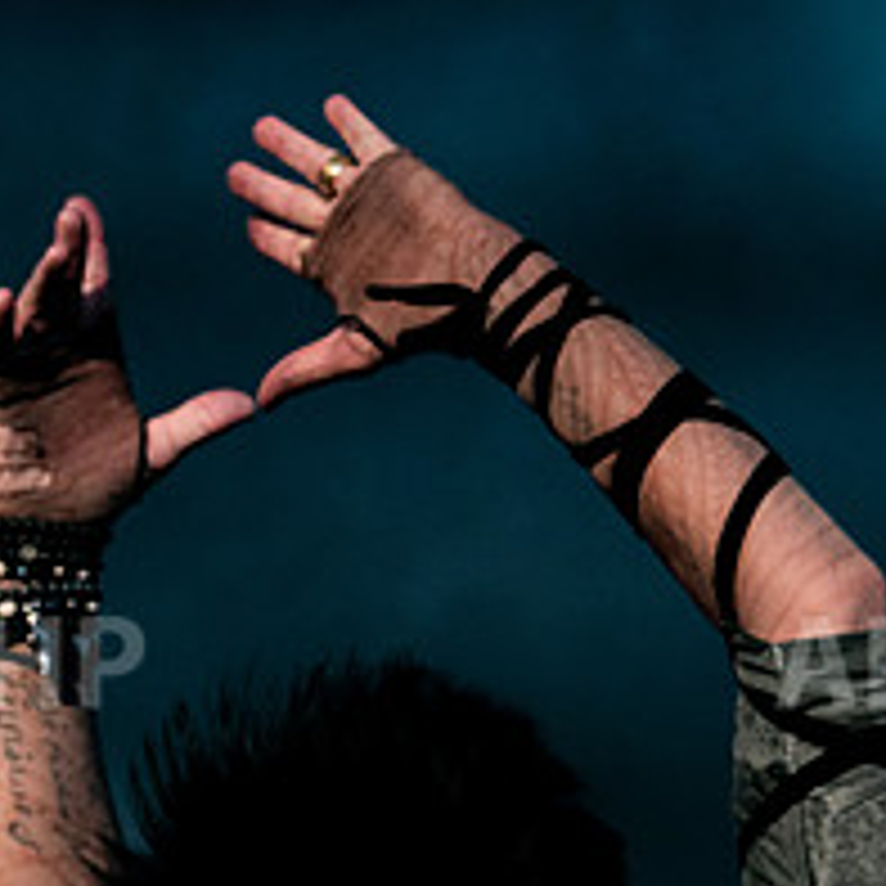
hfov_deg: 4.5
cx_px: 663
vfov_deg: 4.5
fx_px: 11380
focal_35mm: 393
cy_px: 930
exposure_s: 1/6400
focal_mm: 130
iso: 800
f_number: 4.5
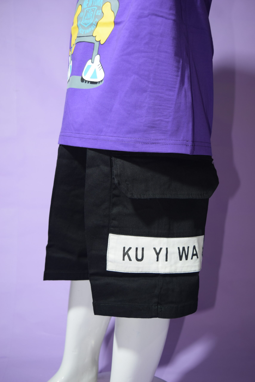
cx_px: 128
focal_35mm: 44
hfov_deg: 30.9
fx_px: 462
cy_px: 191
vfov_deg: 45.0
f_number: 4.2
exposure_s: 1/80
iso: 400
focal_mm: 29
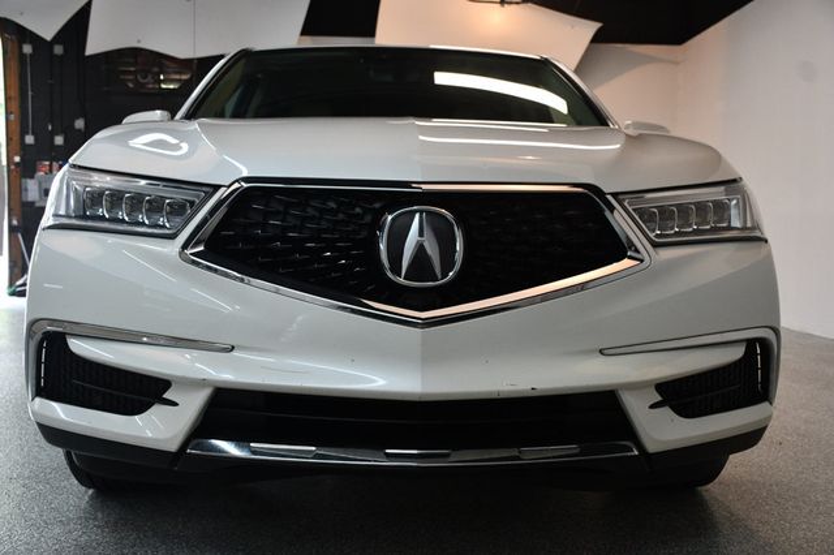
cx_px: 417
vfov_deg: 36.8
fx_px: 834
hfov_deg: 53.2
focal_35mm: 36
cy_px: 278
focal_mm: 24
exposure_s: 1/125
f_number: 3.8
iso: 800
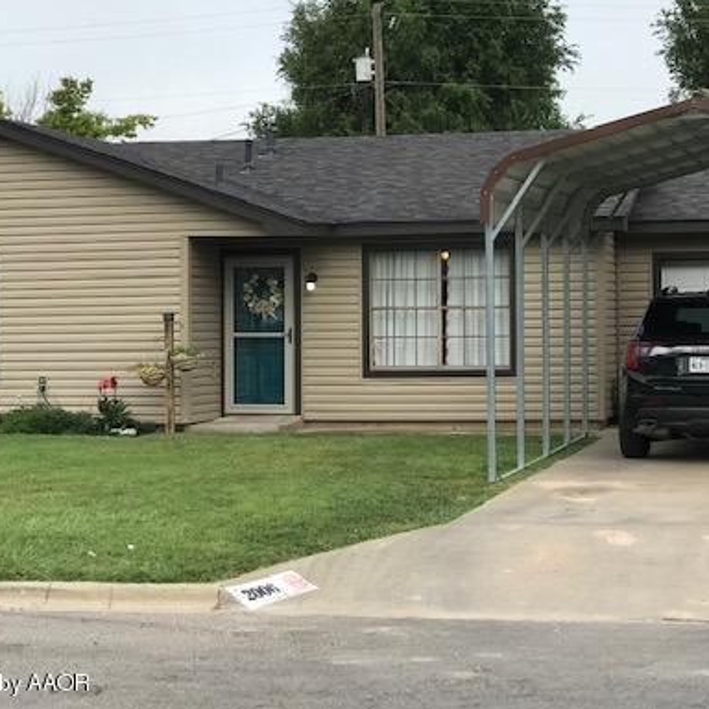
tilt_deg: +0.8
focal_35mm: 84
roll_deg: +1.2
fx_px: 1946
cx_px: 332
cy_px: 277
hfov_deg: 20.6
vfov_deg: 20.6
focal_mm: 6.6
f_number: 2.8
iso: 20
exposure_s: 1/643
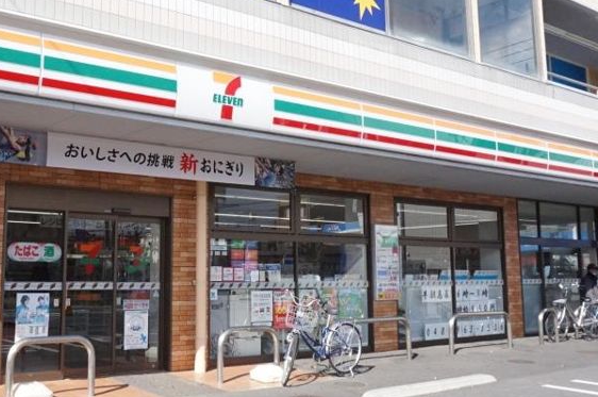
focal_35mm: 41
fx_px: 680
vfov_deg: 32.5
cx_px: 198
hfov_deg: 46.7
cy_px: 180
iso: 3200
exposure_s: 1/2000
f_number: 11
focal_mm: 16
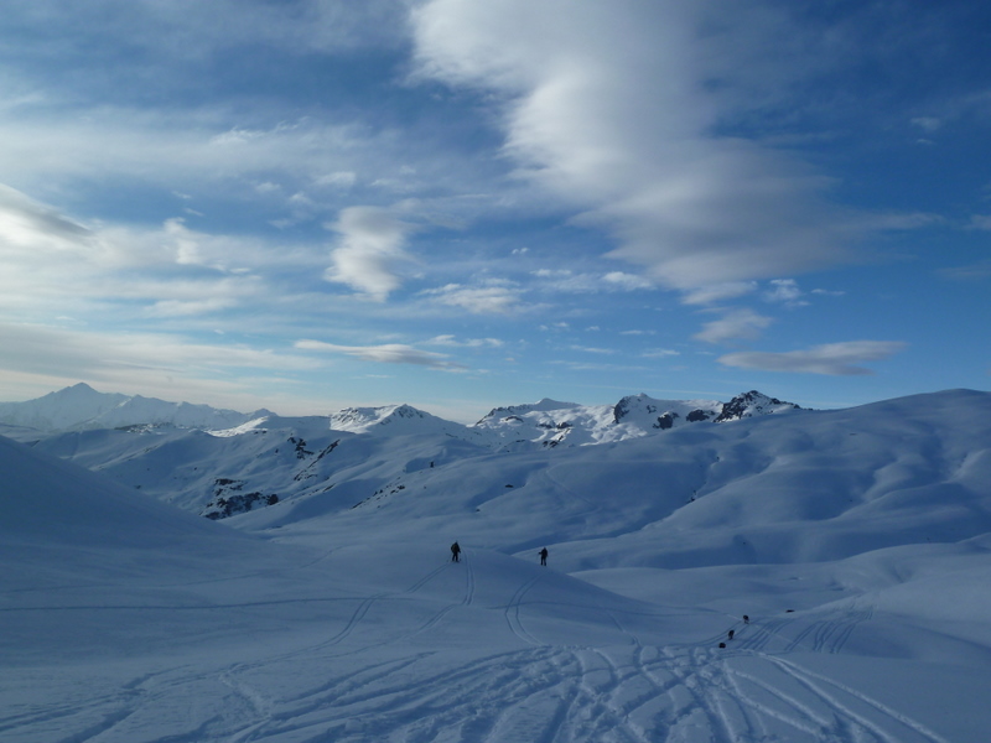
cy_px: 372
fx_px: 830
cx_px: 496
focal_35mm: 29
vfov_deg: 48.2
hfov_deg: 61.7
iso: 80
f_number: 5.6
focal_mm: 4.7
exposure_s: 1/500
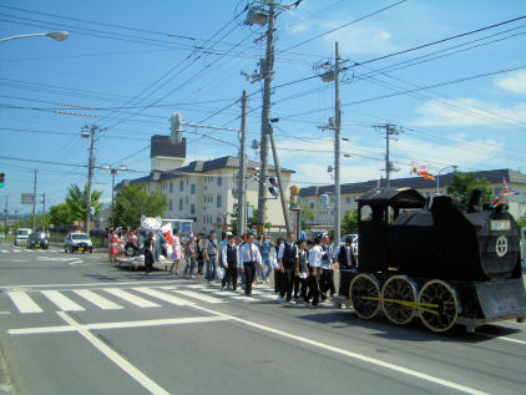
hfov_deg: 52.6
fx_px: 532
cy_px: 198
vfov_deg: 40.7
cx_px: 263
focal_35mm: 35
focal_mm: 5.8
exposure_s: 1/1000
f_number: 4.3
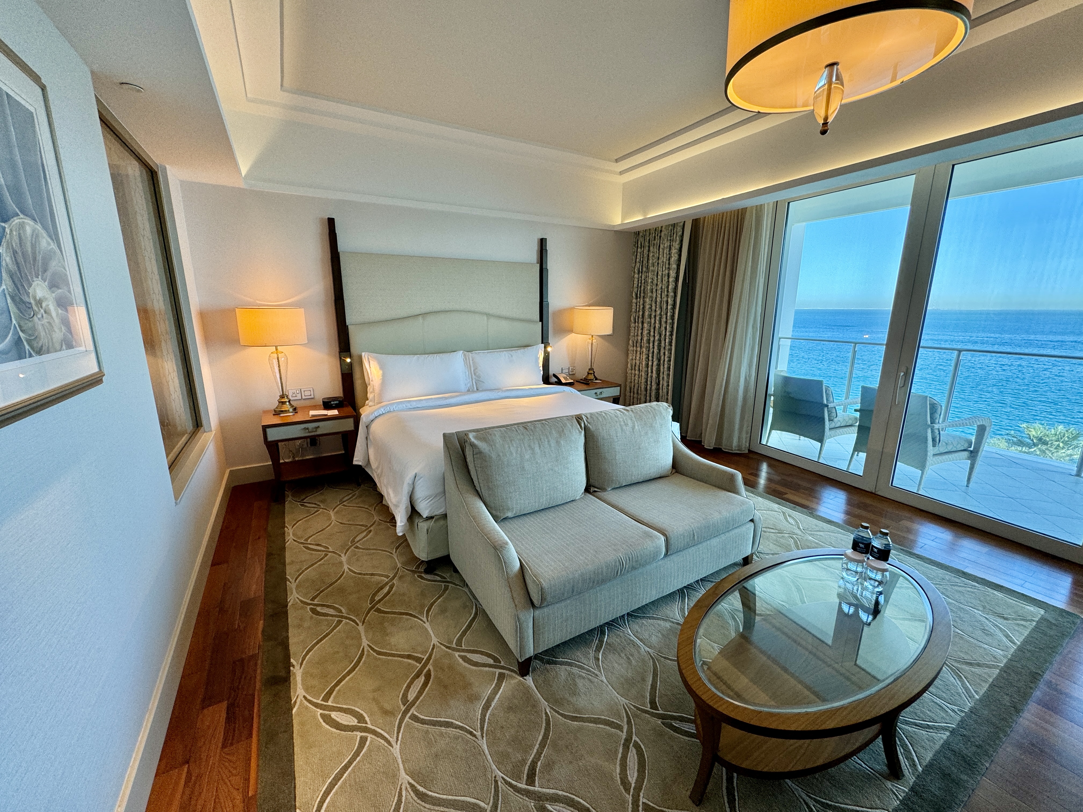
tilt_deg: -14.0
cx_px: 542
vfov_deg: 85.7
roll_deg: -0.4
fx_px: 438
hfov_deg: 102.1
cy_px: 406
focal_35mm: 14
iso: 80
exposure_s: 1/100
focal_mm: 2.22
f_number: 2.2
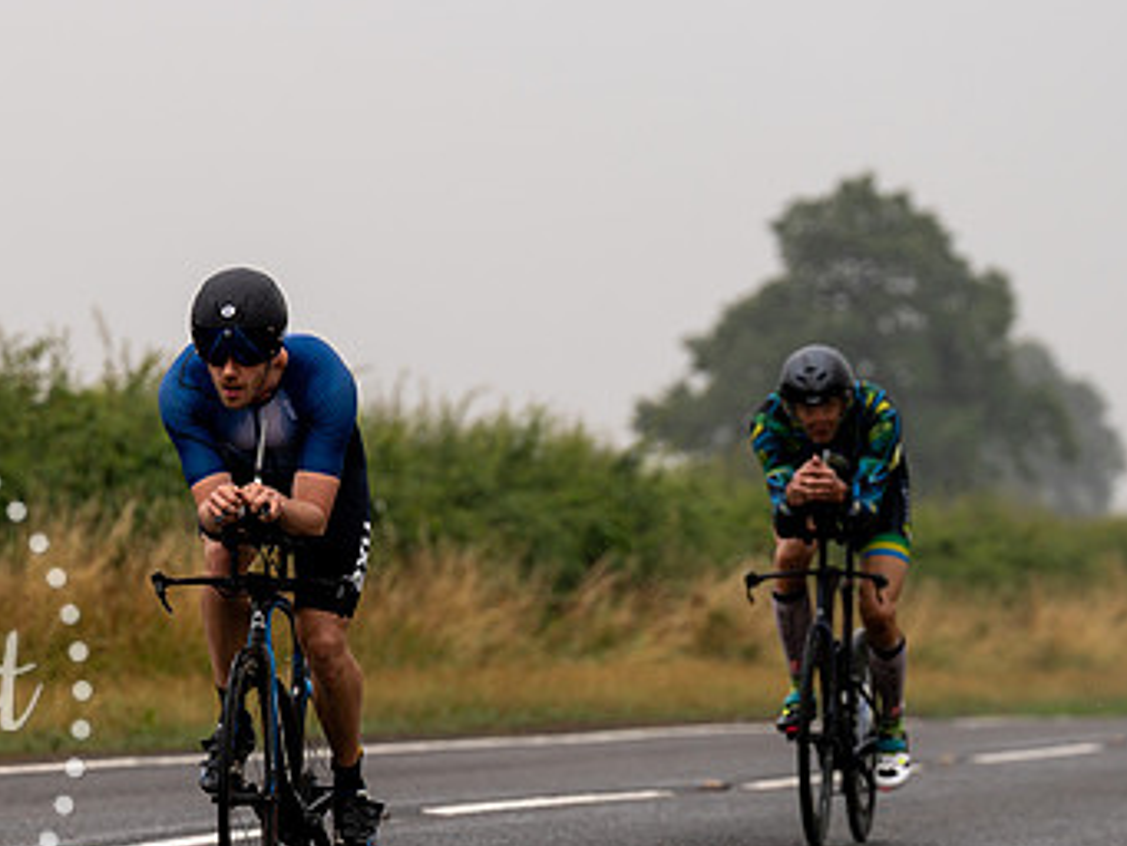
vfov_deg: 4.0
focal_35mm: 372
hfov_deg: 5.3
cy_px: 584
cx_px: 284
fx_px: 12116
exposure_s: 1/1000
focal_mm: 170
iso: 100
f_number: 4
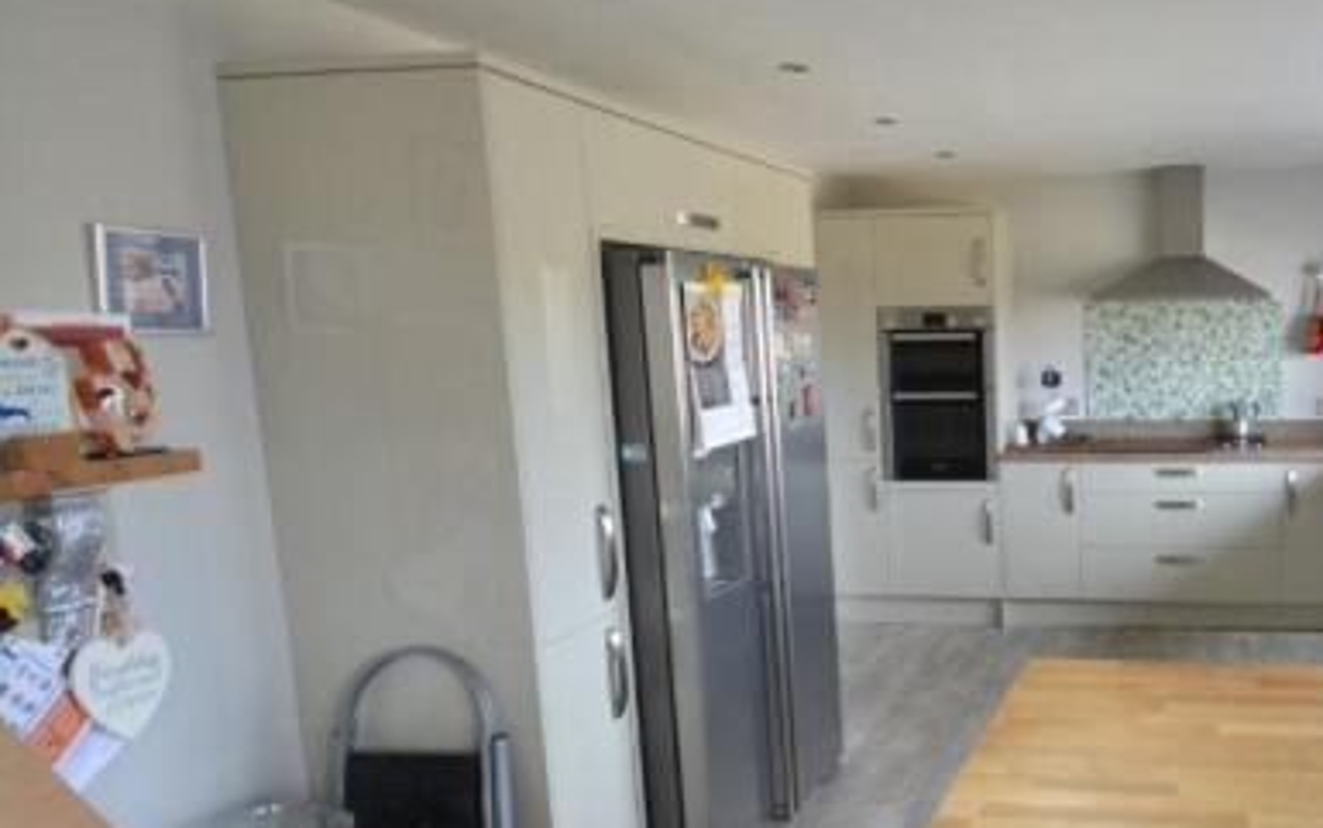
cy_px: 452
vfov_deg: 47.6
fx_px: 938
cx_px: 1122
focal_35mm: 26
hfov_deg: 62.2
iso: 400
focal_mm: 10
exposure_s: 1/20
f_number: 6.3
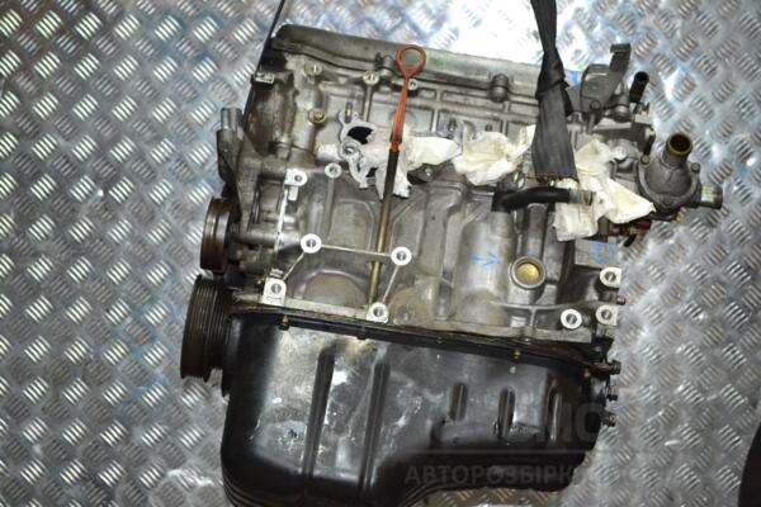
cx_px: 380
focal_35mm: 78
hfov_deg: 26.0
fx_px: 1649
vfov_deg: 17.5
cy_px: 254
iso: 2000
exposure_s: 1/60
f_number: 5.6
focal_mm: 52
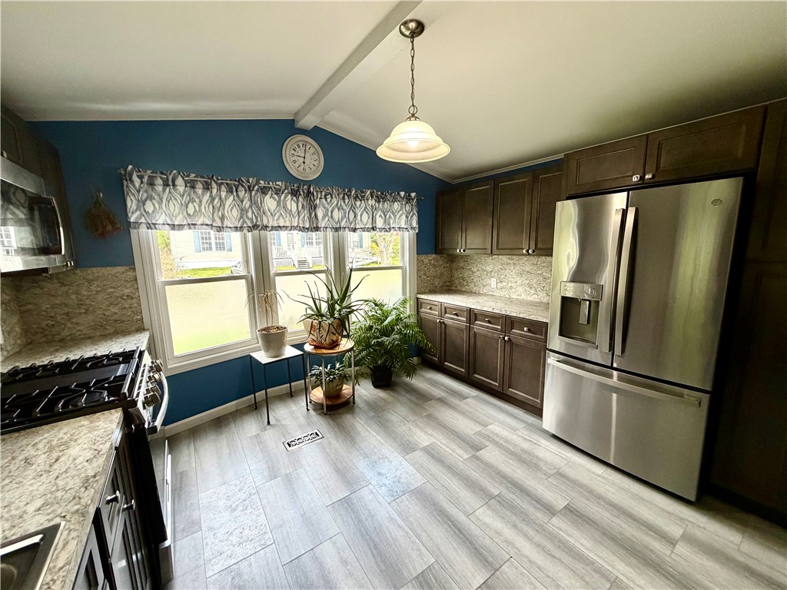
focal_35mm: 14
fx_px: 318
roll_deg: +0.6
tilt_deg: -9.2
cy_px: 295
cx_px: 394
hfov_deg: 102.1
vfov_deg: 85.7
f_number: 2.2
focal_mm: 2.22
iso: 250
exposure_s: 1/120
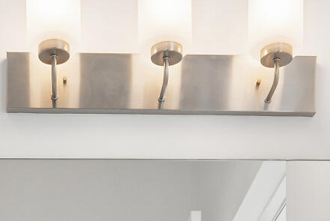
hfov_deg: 21.3
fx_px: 871
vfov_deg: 11.6
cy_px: 550
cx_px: 87
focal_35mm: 95
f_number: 8
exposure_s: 1/100
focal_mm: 14
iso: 200
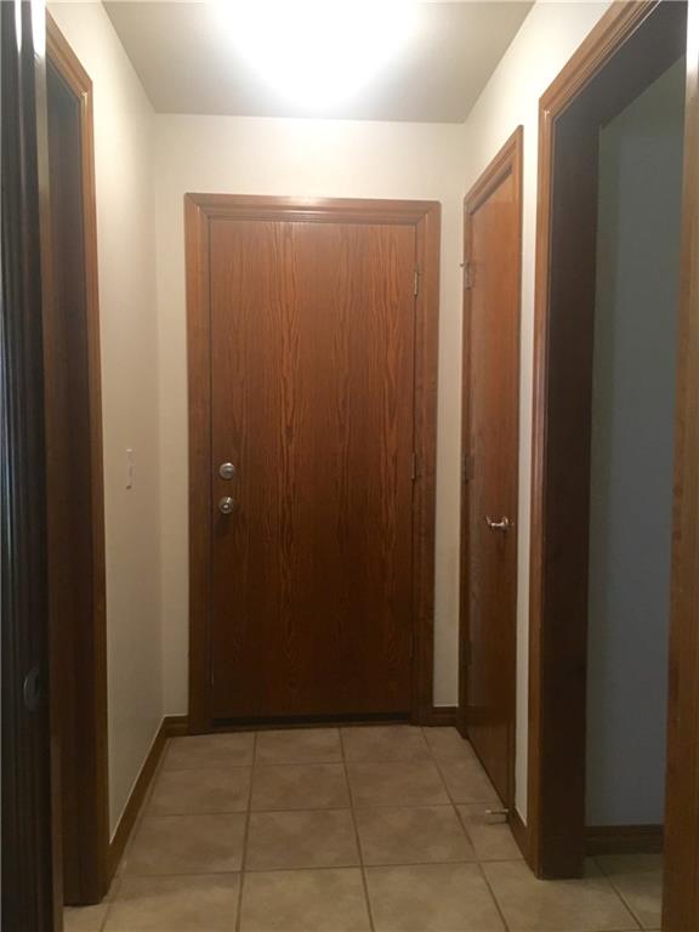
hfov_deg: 48.2
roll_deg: -0.7
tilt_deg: -4.2
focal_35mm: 29
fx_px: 781
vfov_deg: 61.7
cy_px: 466
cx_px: 350
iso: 200
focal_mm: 4.15
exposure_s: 1/24
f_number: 2.2
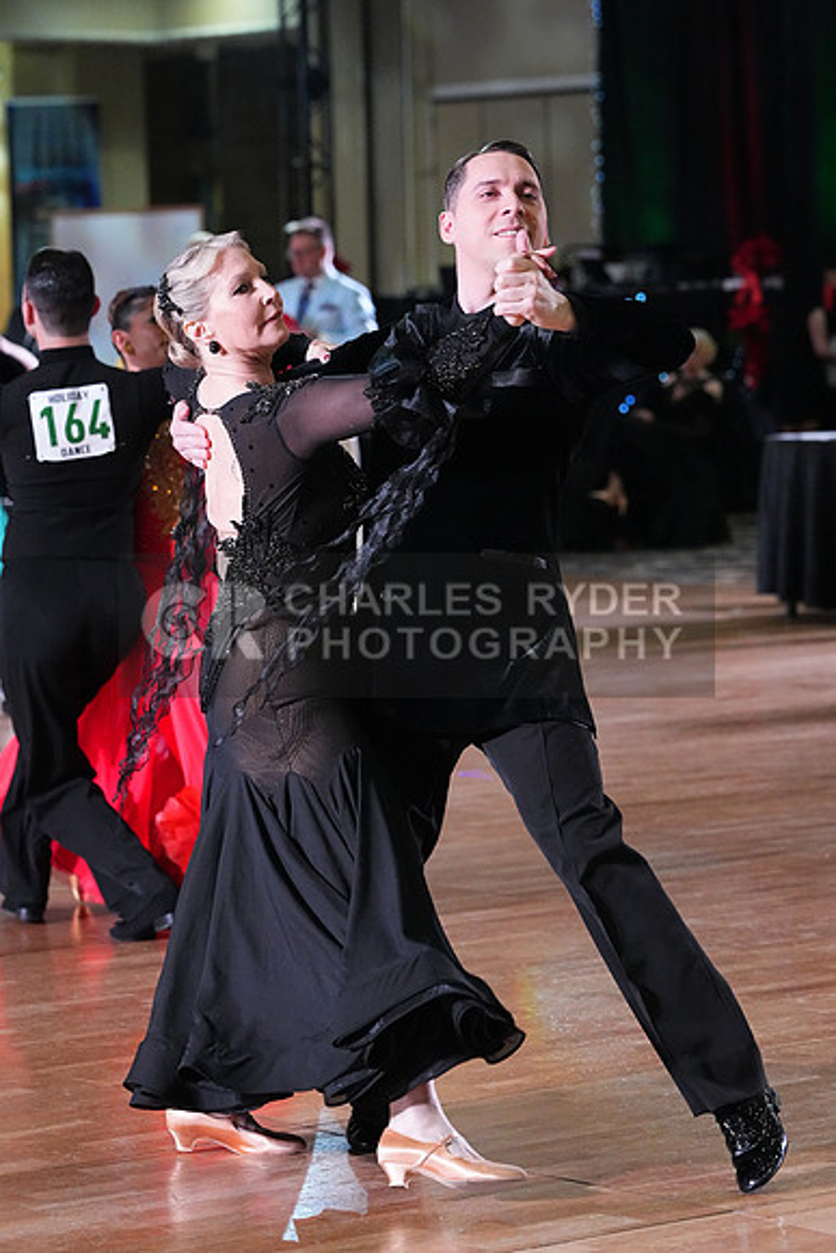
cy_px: 626
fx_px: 4699
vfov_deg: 15.2
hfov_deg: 10.2
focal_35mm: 135
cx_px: 418
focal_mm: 135
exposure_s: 1/400
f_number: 5.6
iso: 10000
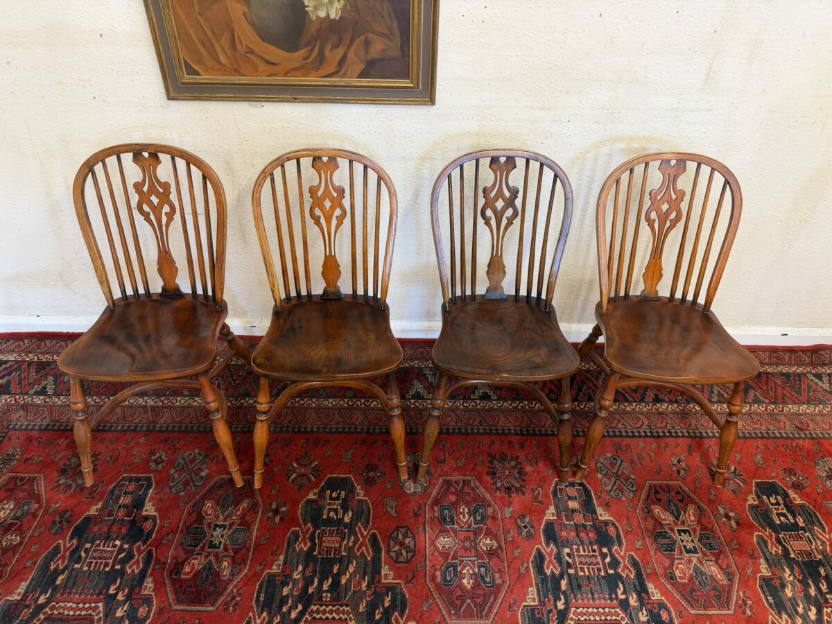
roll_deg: -1.1
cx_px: 416
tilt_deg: -38.2
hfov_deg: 71.6
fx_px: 577
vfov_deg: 56.8
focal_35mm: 24
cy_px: 312
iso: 125
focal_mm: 6.76
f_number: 1.78
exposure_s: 1/50
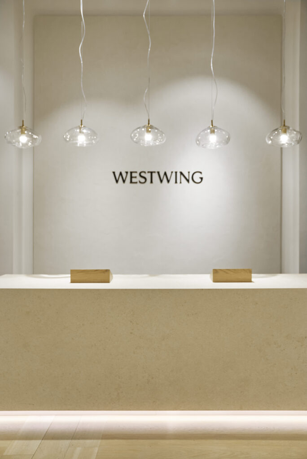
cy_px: 230
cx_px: 154
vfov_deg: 61.9
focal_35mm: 30
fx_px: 383
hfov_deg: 43.7
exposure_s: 1/320
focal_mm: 30
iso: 800
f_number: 2.8
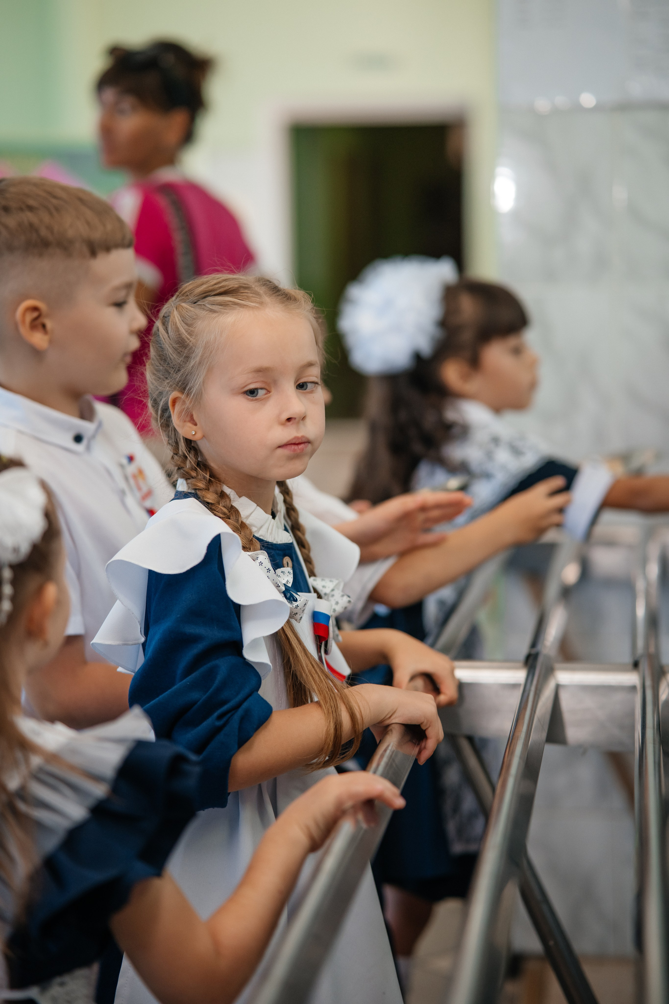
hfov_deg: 16.1
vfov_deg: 23.9
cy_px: 502
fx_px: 2369
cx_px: 334
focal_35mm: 85
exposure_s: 1/250
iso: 640
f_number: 2.2
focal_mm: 85
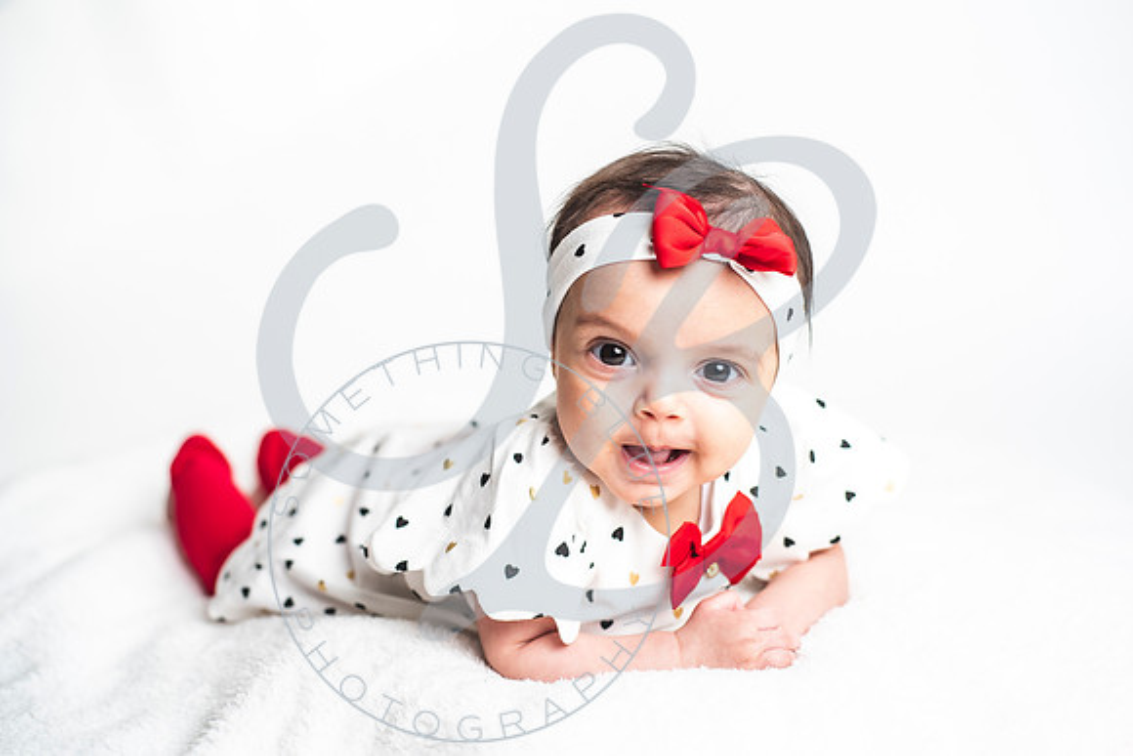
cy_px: 378
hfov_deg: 39.6
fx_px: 1574
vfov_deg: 27.0
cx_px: 566
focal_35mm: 50
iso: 64
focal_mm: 50
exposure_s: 1/200
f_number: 2.8
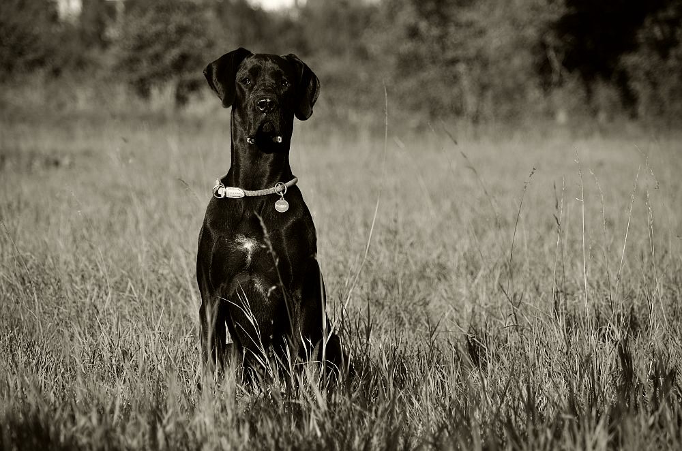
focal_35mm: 202
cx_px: 341
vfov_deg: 6.8
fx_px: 3828
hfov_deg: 10.2
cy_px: 226
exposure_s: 1/500
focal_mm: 135
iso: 200
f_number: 5.6
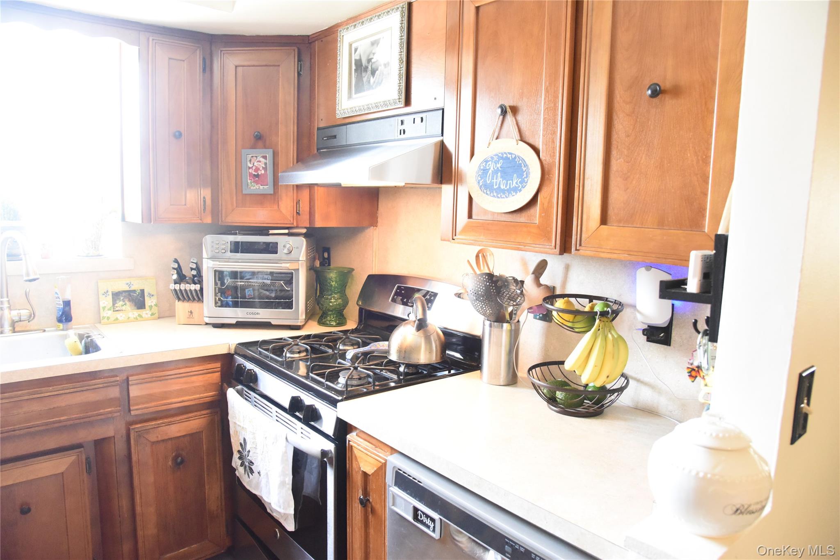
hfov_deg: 73.7
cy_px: 280
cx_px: 420
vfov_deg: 53.1
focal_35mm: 24
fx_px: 560
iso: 8000
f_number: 5.6
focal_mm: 24
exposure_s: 1/50
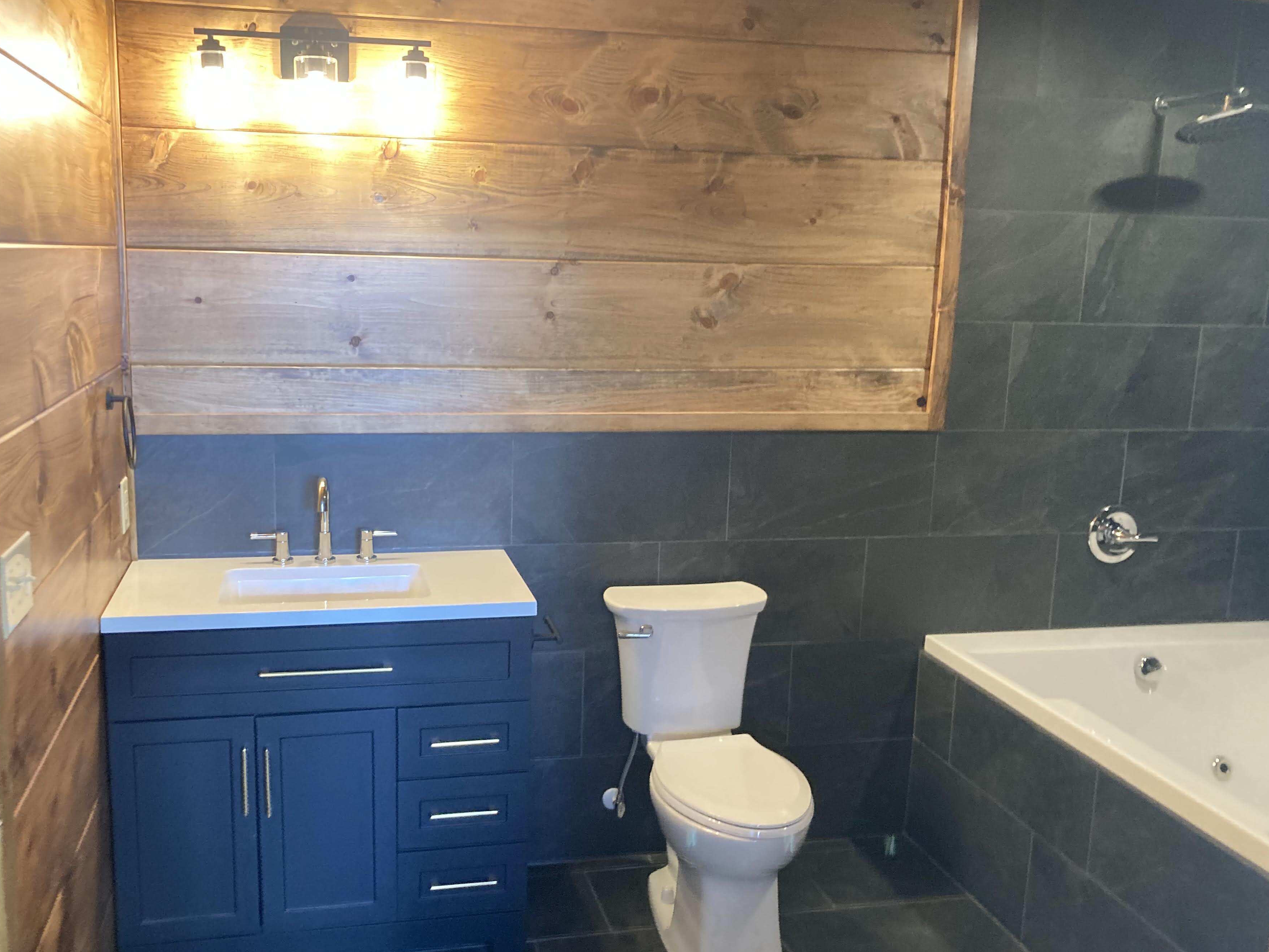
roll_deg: -1.2
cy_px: 485
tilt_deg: -10.6
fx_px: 1173
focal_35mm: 32
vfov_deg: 44.2
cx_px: 571
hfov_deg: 56.7
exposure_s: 1/60
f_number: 1.8
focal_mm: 3.99
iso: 250
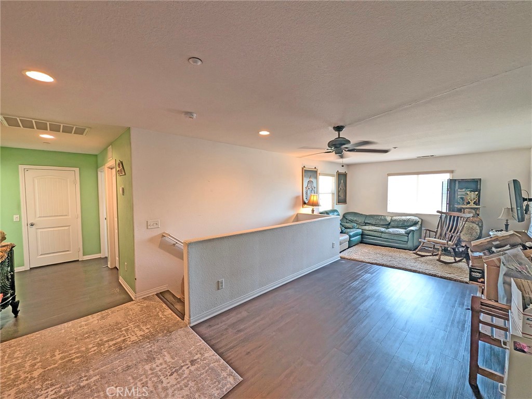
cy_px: 200
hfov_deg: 106.2
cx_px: 266
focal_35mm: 13
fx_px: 200
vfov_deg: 89.9
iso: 137
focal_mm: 1.95
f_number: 2.2
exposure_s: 1/24
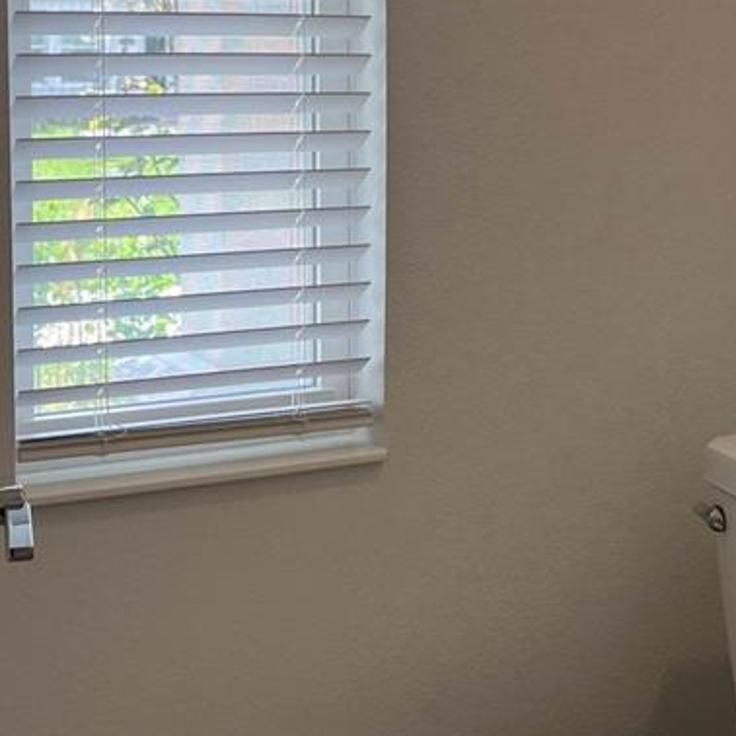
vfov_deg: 23.2
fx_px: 1756
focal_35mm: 73
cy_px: 121
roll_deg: +0.9
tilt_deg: -3.7
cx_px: 658
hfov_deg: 23.1
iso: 40
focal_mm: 5.1
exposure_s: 1/155
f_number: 1.6
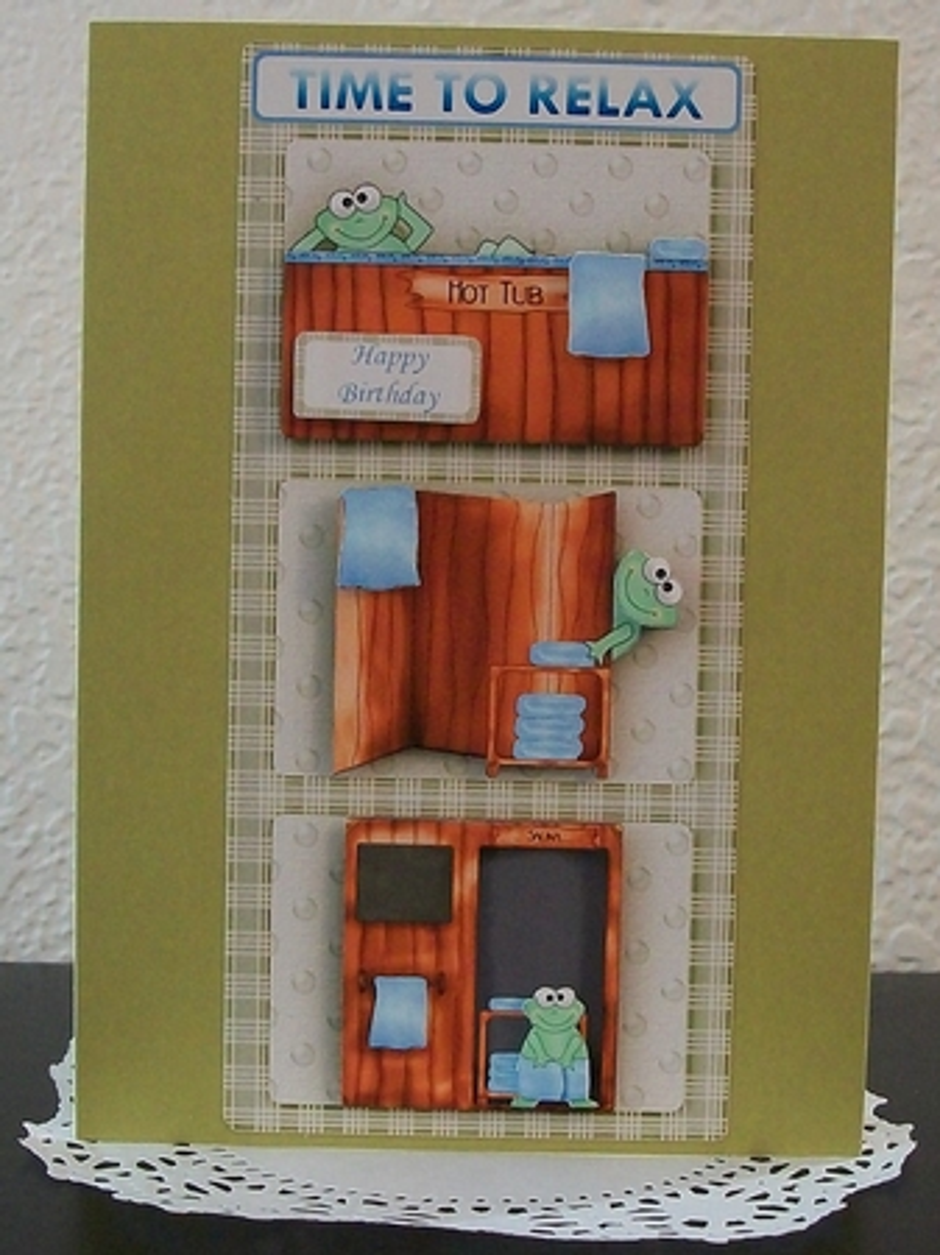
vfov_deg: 56.8
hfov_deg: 44.1
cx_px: 470
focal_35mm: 32
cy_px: 628
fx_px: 1160
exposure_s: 1/8
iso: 220
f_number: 2.9
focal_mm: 5.7
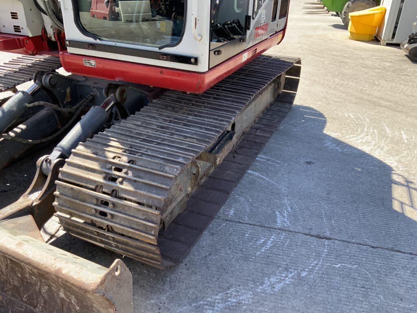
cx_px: 208
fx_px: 349
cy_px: 156
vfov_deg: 48.2
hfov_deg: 61.7
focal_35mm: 29
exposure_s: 1/362
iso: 16
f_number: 1.8
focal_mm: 3
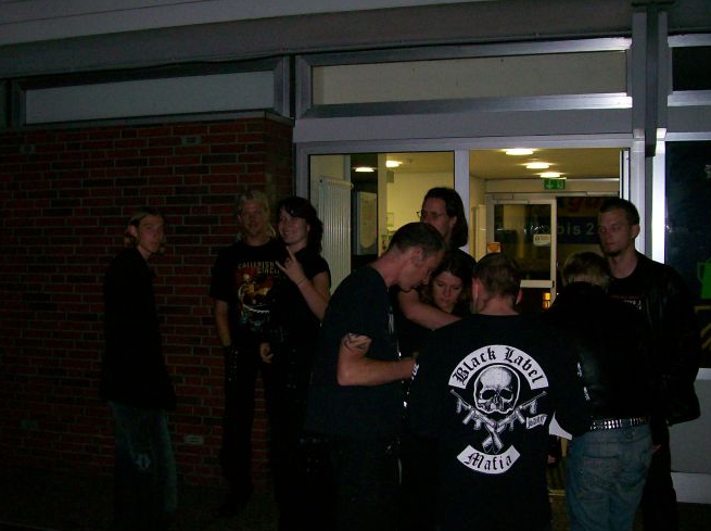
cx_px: 289
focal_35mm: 44
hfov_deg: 42.8
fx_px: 902
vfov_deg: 32.8
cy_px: 271
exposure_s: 1/64
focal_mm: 6
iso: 140
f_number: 2.7
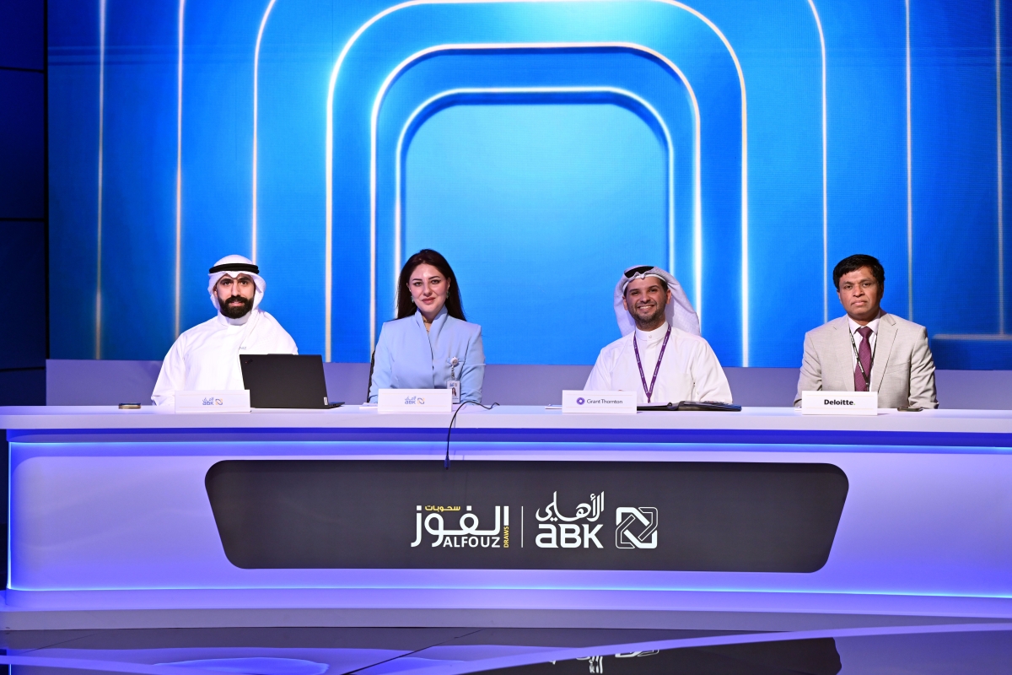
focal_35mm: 93
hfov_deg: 21.9
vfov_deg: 14.7
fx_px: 2614
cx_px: 506
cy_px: 338
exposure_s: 1/80
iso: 1000
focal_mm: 93
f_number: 3.5
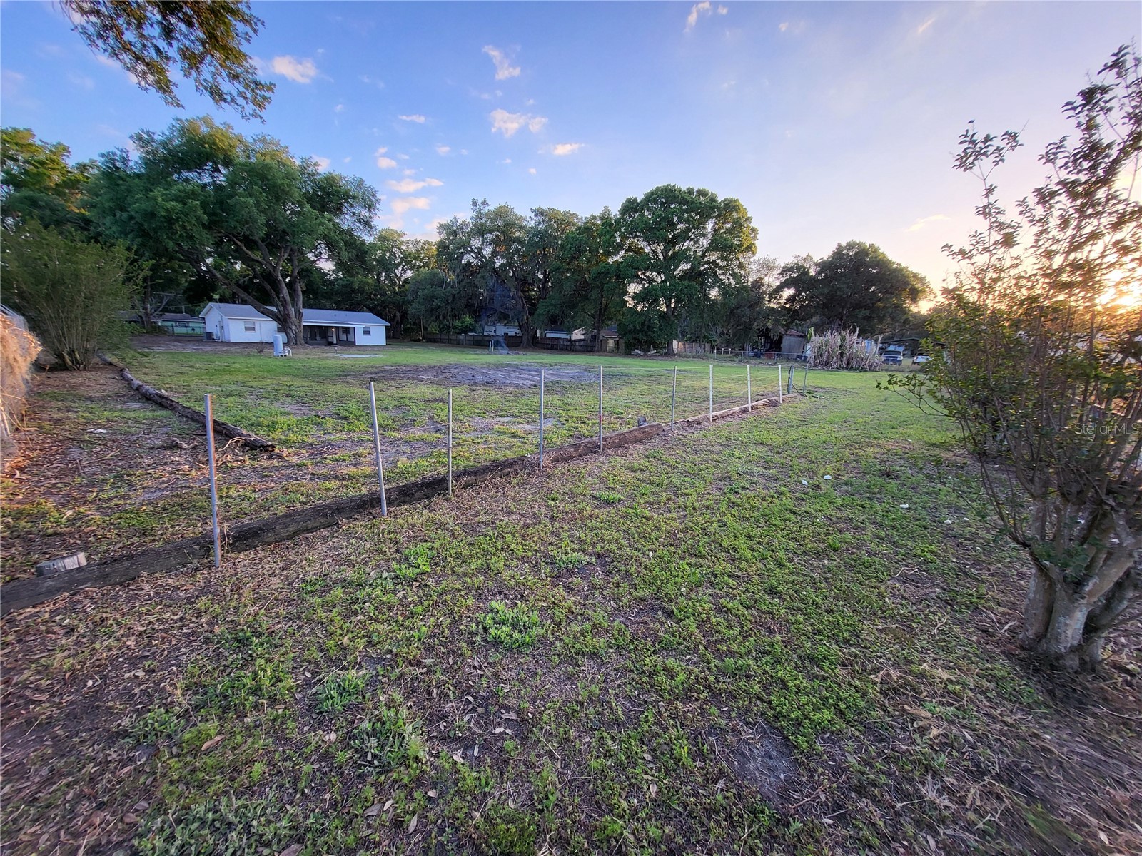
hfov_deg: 106.2
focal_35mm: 13
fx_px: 429
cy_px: 428
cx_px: 571
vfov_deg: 89.9
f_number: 2.2
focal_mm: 1.74
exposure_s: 1/120
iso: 32
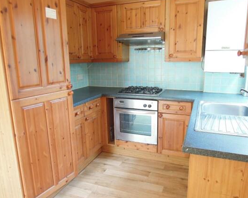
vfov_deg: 54.9
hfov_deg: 66.0
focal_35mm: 26
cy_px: 99
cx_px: 125
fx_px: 191
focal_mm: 4.3
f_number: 2.8
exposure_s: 1/30
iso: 320
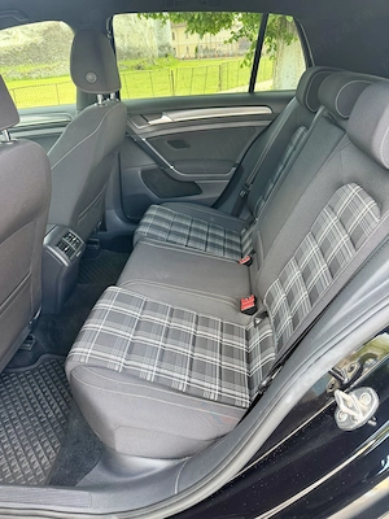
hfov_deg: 56.8
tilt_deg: -28.8
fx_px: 360
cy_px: 260
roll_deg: +3.5
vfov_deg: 71.6
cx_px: 194
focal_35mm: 24
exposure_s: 1/101
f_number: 1.78
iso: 200
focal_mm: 6.76
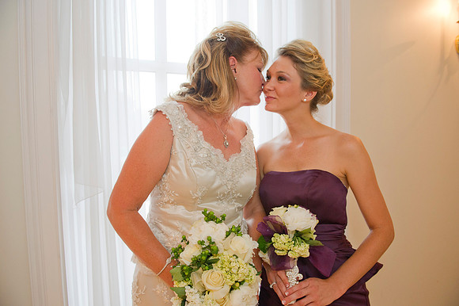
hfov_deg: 73.8
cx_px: 230
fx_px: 306
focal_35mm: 24
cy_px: 153
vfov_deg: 53.1
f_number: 3.5
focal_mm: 24
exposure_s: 1/100
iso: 1600
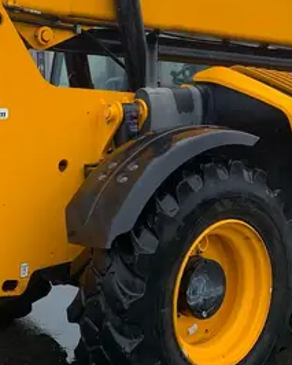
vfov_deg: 26.5
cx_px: 159
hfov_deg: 21.9
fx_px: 756
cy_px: 64
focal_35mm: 70
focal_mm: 4.25
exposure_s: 1/459
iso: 25
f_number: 1.8
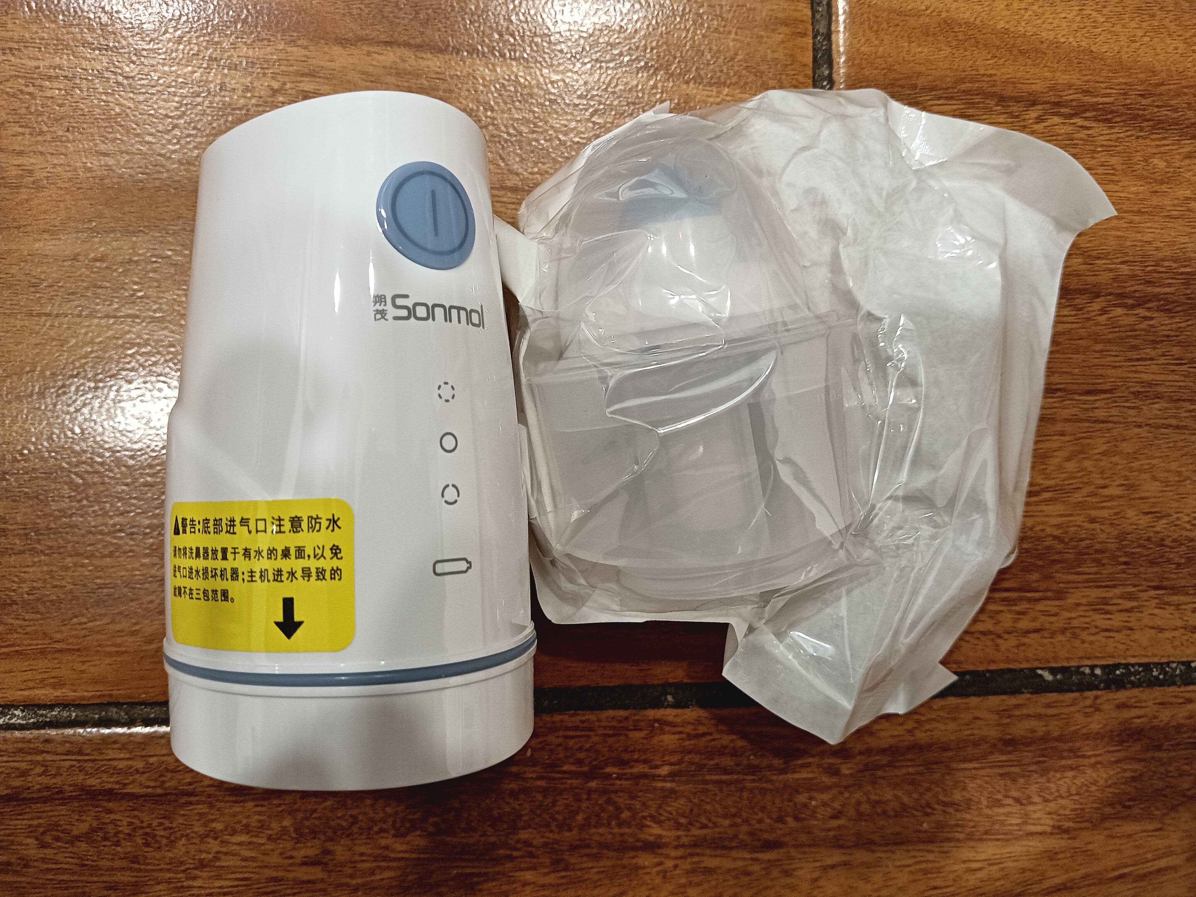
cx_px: 598
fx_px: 933
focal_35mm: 27
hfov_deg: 65.3
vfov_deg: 51.4
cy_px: 448
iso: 2226
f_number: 1.8
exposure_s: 1/50
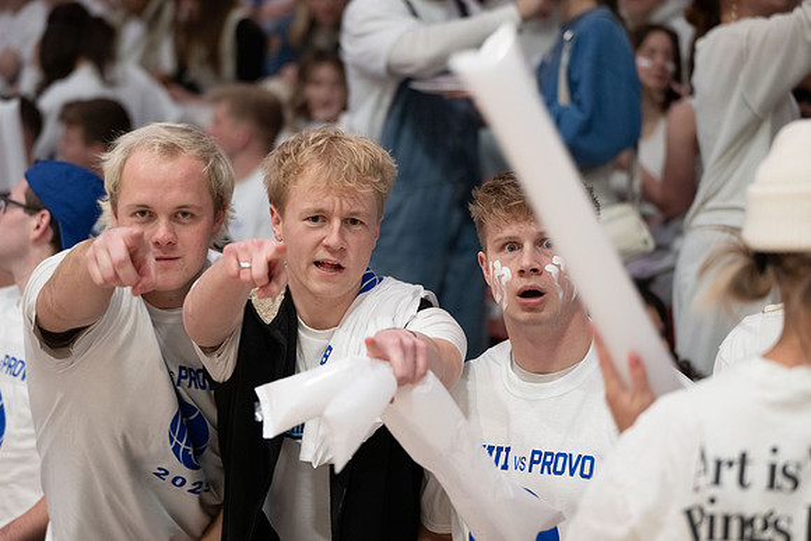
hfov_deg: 20.4
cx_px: 406
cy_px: 270
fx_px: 2253
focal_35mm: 100
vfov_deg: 13.7
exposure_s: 1/160
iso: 2500
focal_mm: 100
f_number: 2.8
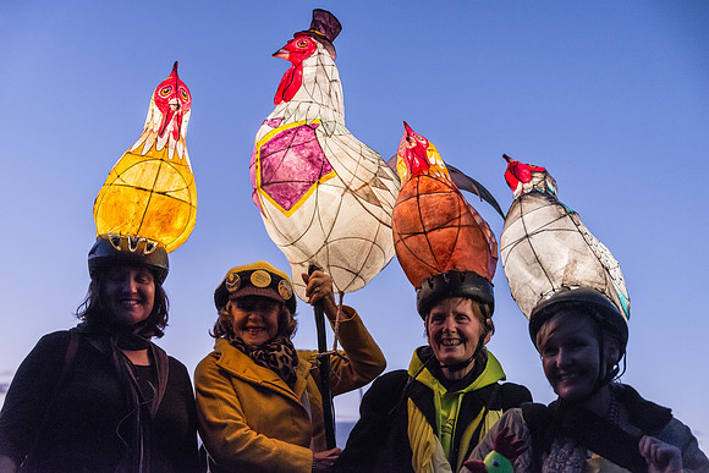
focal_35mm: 58
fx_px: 1142
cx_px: 354
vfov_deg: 23.4
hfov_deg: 34.5
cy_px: 236
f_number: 4
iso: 1400
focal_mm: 58
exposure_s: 1/125
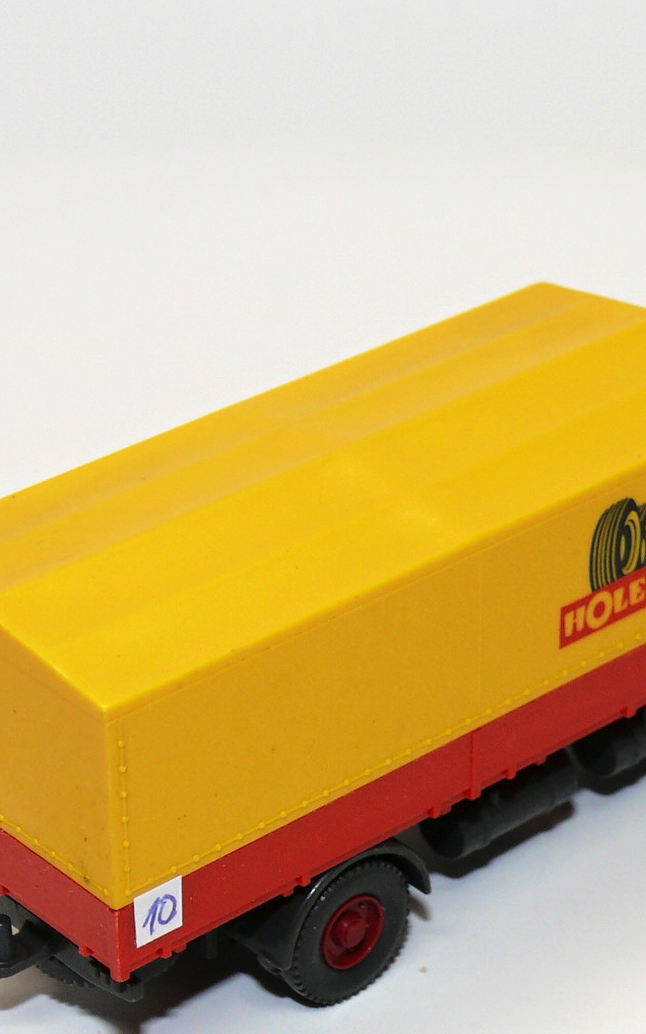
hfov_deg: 11.4
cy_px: 595
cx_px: 385
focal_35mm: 115
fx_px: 3240
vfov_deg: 18.1
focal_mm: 11
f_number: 4
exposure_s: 1/30
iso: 100
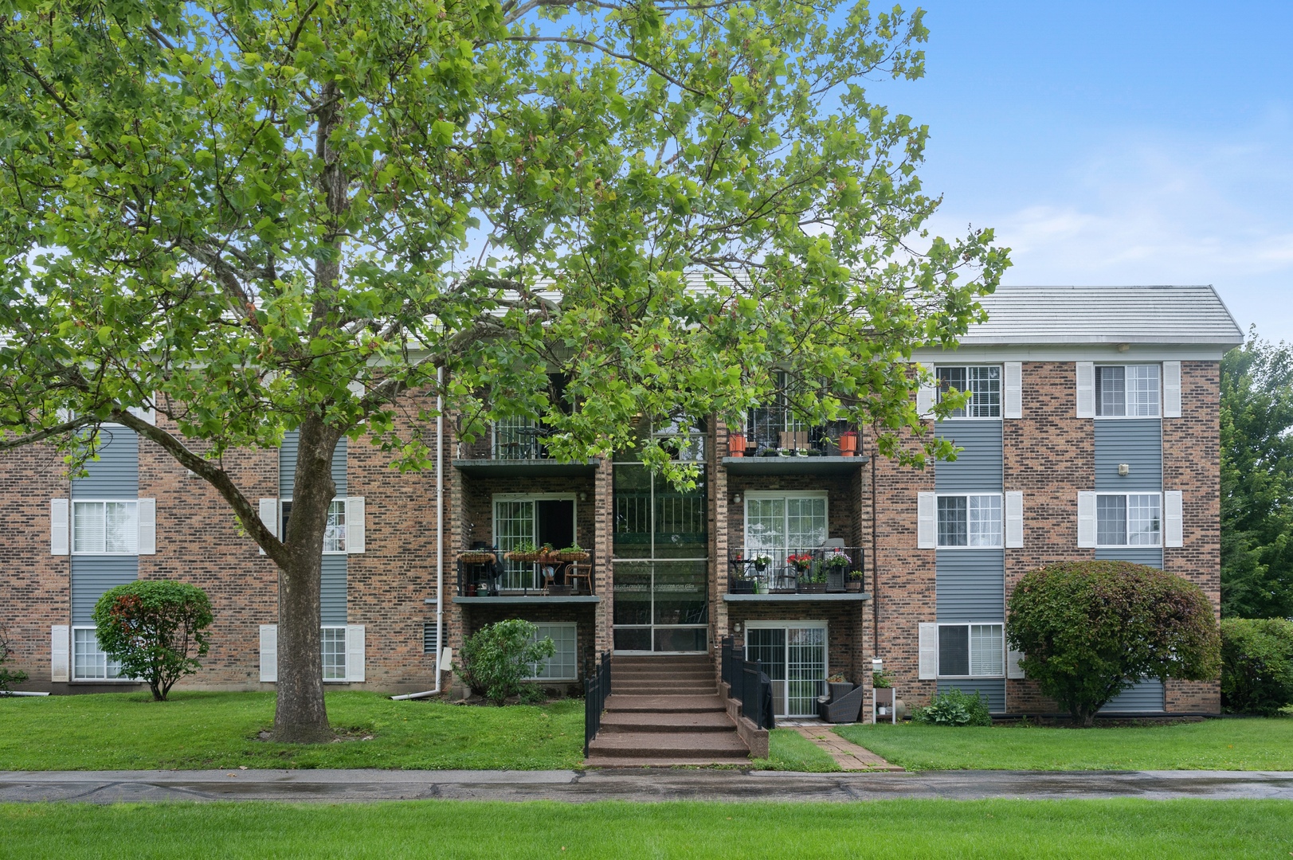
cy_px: 430
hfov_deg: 60.3
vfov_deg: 42.3
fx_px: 1113
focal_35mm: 31
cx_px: 646
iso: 400
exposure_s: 1/160
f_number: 8
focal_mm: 31
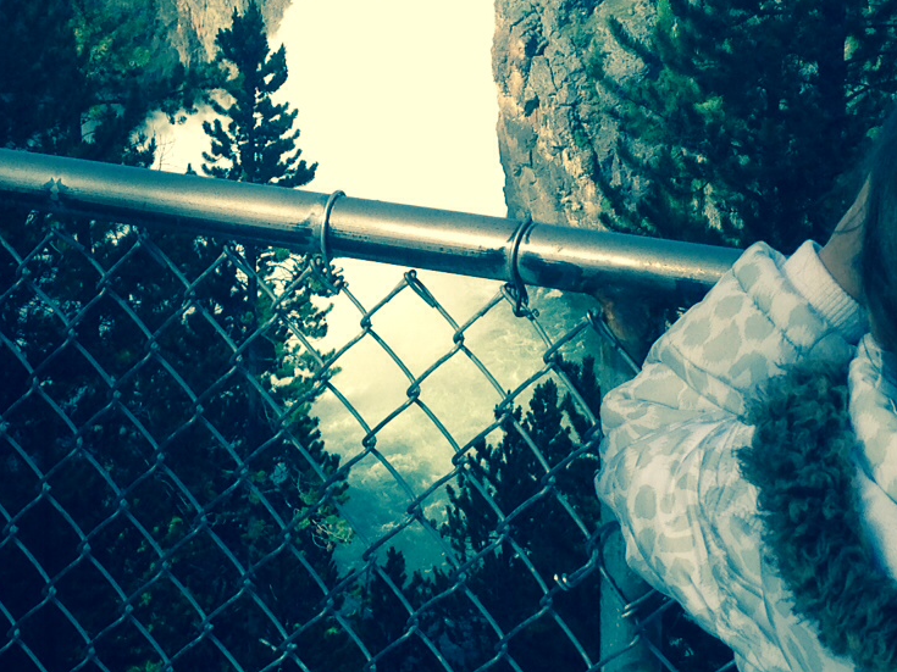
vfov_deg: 16.0
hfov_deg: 21.3
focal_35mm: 92
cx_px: 454
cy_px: 217
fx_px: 2384
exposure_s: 1/669
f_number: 2.4
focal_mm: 4.12
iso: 50
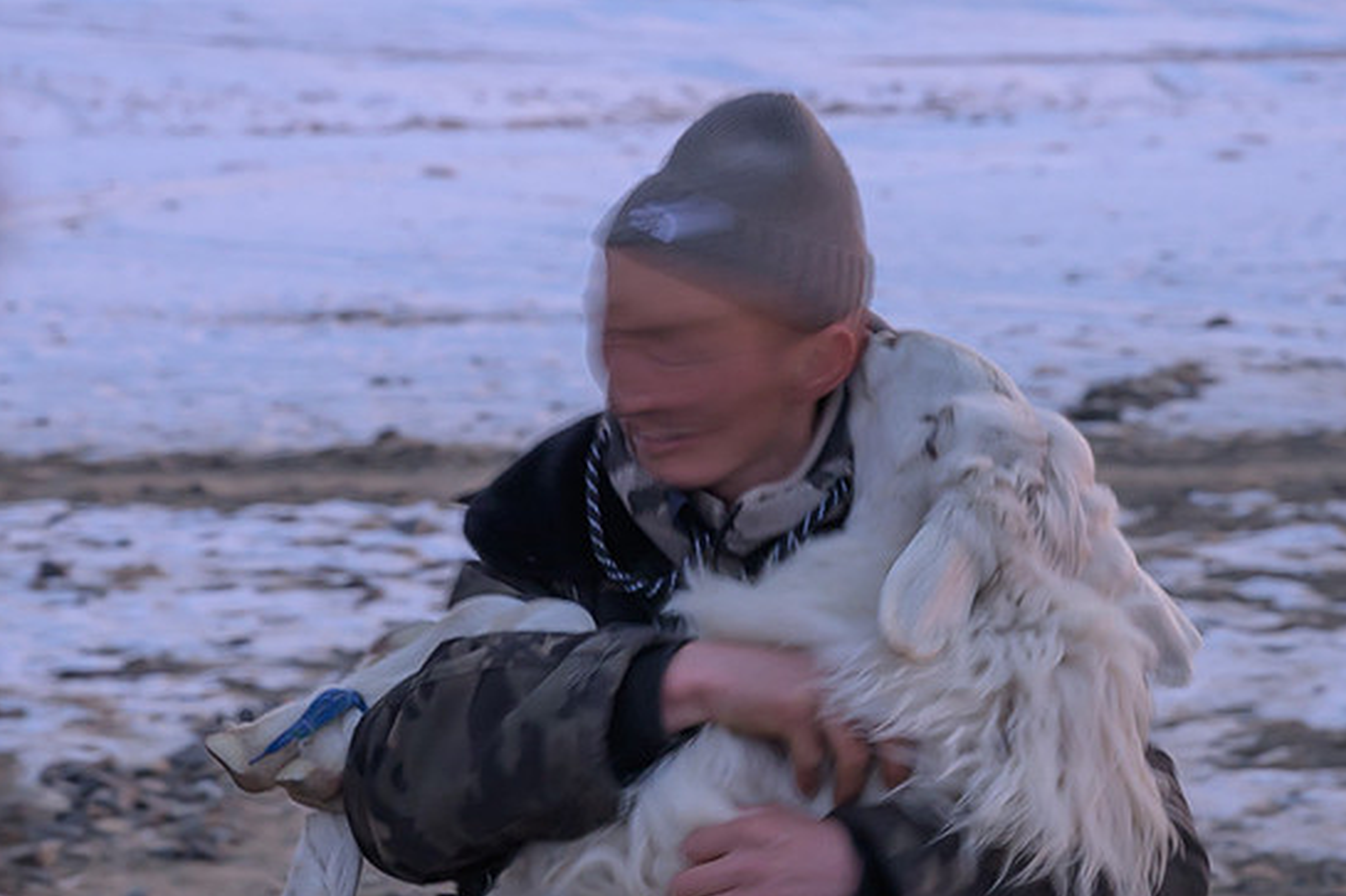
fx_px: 3439
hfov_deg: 22.1
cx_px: 684
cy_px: 342
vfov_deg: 14.8
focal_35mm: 92
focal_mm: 70
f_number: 7.1
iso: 640
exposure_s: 1/4
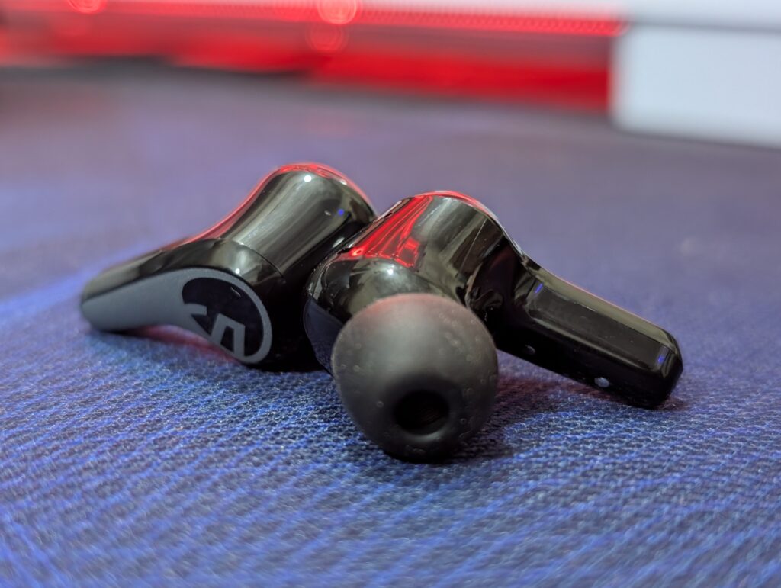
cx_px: 390
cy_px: 294
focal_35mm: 49
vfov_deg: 29.7
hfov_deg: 38.9
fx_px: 1107
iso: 494
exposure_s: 1/30.7
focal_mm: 6.9
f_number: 1.68
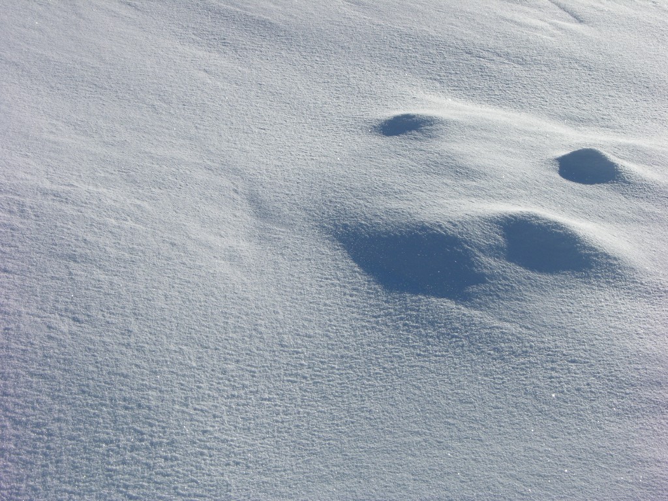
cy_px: 250
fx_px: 1930
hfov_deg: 19.6
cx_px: 334
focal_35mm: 100
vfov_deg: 14.8
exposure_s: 1/506
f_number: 6.5
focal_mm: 25.4
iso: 50
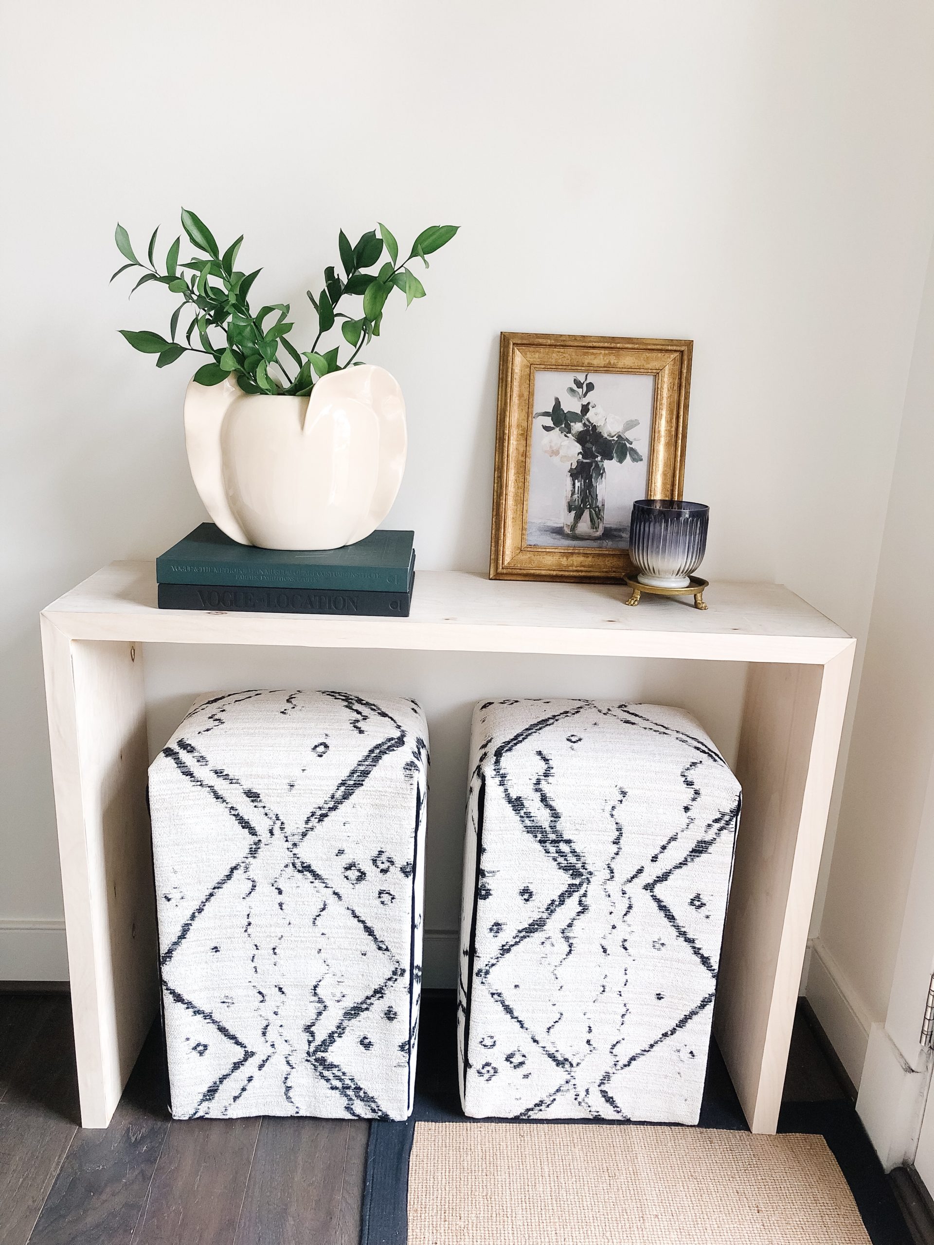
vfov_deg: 63.4
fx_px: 1007
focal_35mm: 28
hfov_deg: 49.7
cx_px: 467
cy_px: 622
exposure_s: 1/40
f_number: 1.8
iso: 25
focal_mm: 3.99
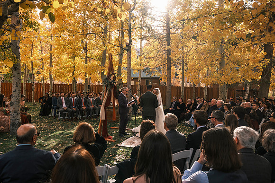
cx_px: 138
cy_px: 92
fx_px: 206
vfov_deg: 48.0
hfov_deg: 67.4
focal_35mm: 27
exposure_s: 1/125
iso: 160
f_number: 6.4
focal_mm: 18
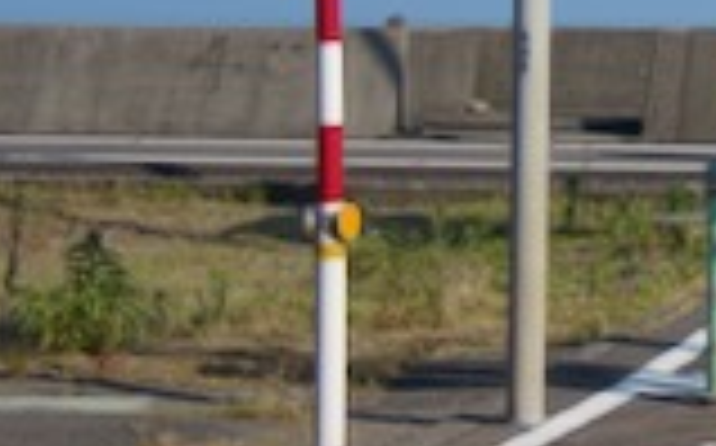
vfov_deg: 8.1
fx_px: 3119
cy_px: -108
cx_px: 1072
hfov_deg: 12.5
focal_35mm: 160
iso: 100
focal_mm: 9.01
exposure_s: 1/800
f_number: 4.5
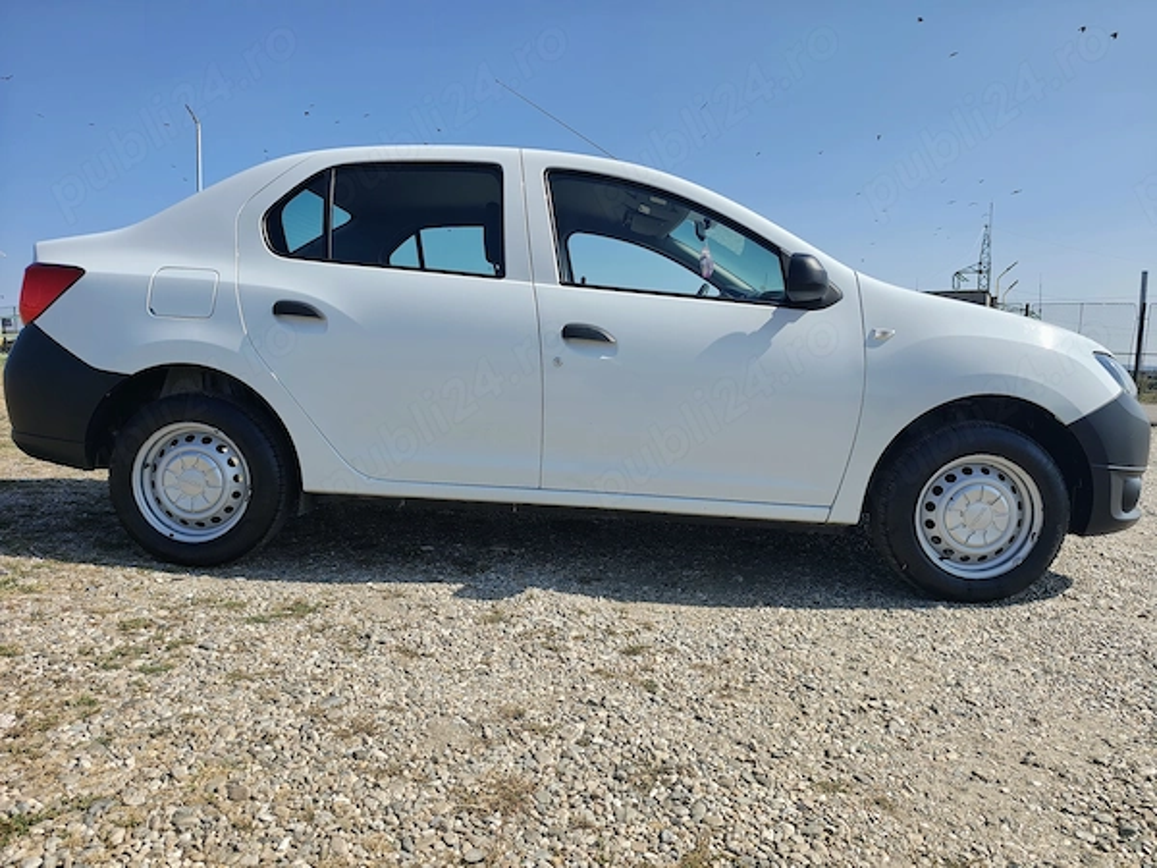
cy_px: 434
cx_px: 578
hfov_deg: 73.9
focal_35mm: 23
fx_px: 769
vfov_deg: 58.9
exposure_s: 1/1447
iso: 100
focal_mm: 6.57
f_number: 1.6
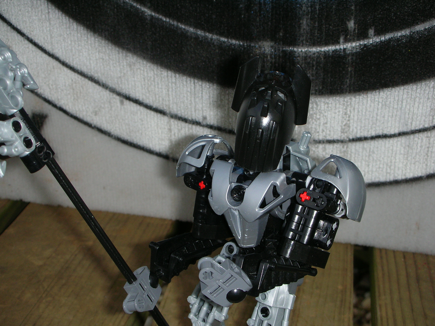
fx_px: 767
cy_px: 163
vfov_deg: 24.0
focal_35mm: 61
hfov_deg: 31.7
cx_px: 218
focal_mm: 10.1
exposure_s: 1/120
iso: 50
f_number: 4
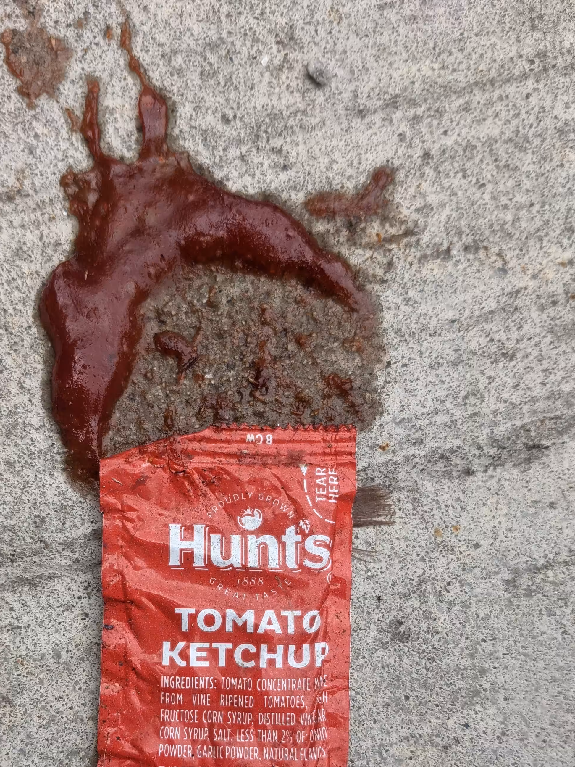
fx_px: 930
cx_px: 232
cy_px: 587
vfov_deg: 43.2
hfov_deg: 34.2
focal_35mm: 42
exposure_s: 1/587
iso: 54
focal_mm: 4.38
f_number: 1.73
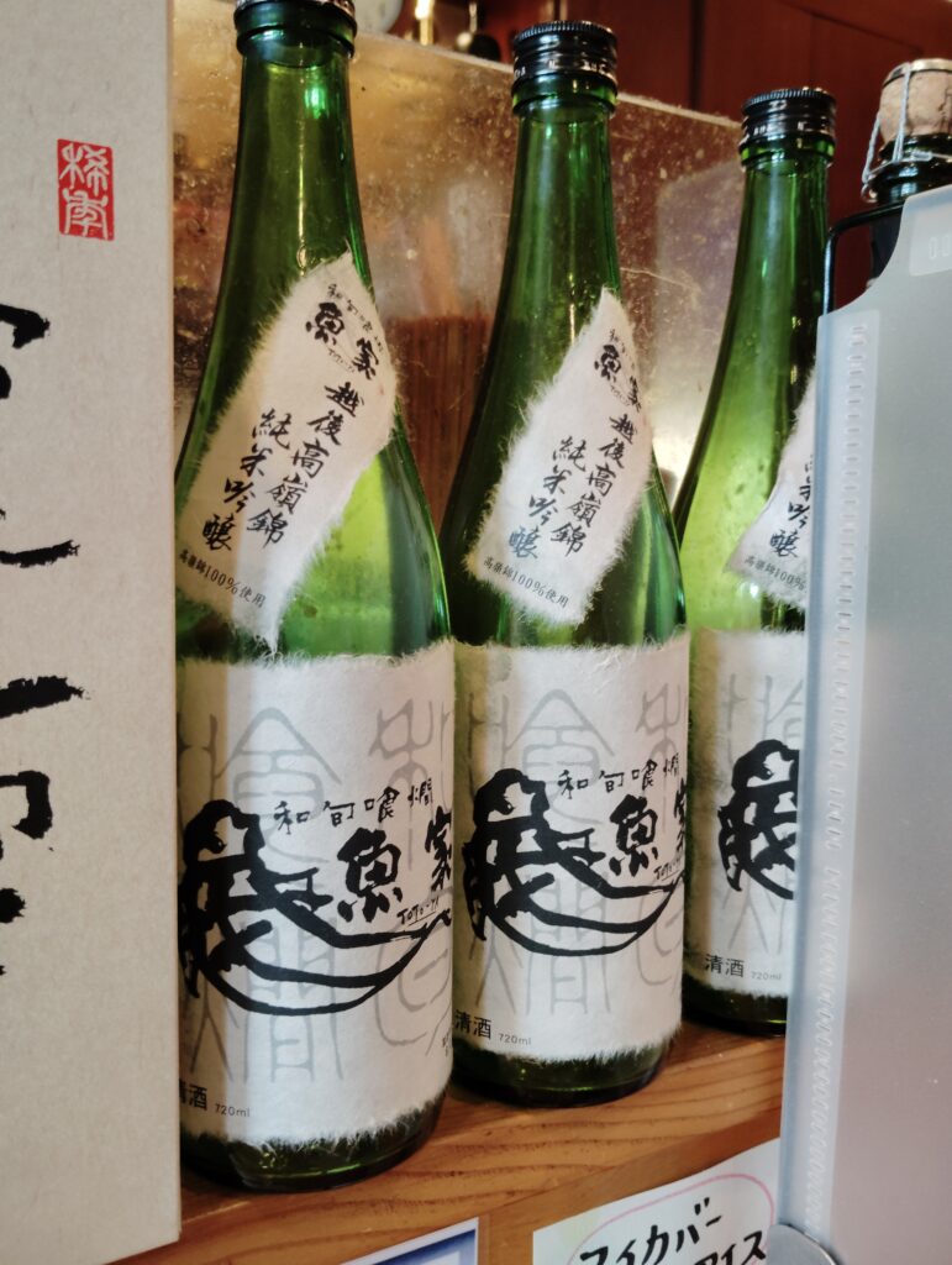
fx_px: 1061
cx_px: 476
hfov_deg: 48.3
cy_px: 632
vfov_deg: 61.6
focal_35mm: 29
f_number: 1.8
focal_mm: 4.25
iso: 219
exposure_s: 1/33.3
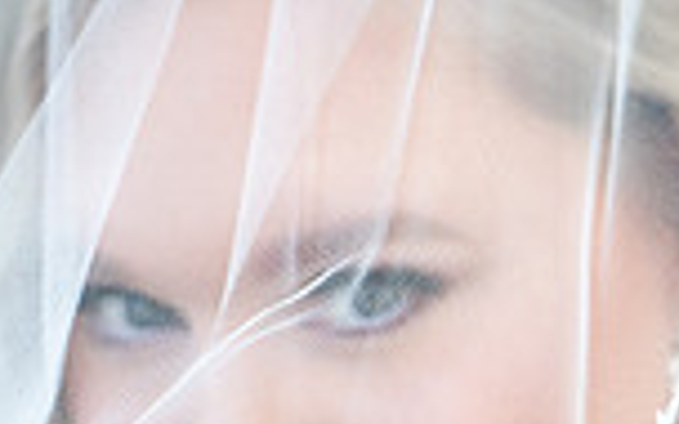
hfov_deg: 3.9
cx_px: 290
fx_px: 10048
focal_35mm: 543
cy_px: 678
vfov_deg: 2.4
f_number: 3.5
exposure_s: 1/1250
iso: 640
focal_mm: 180
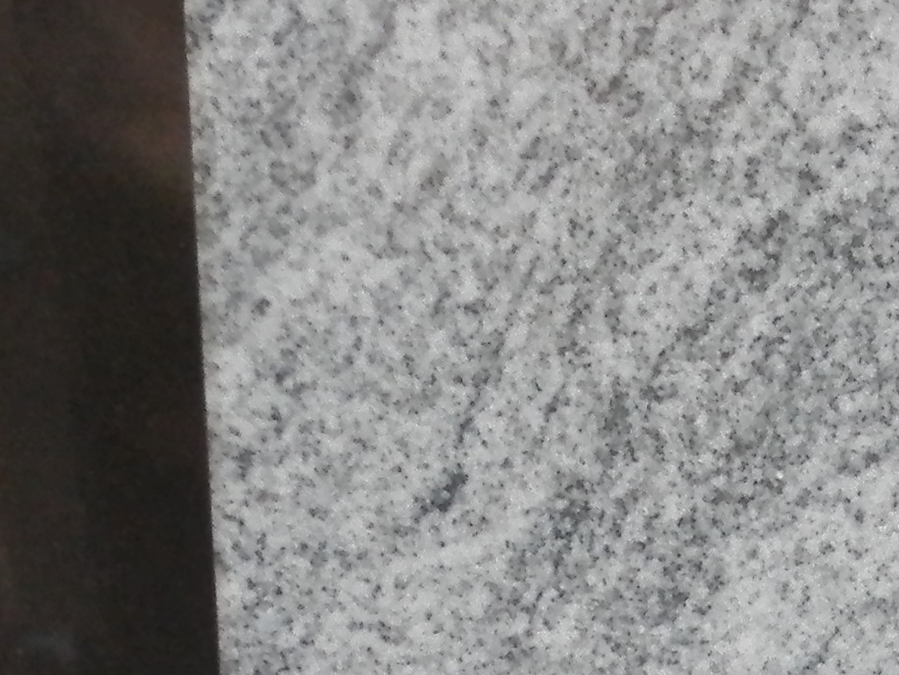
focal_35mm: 276
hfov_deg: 6.9
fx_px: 7170
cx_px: 1905
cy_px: 1639
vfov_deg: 5.2
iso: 200
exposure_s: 1/100
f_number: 3.8
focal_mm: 9.9
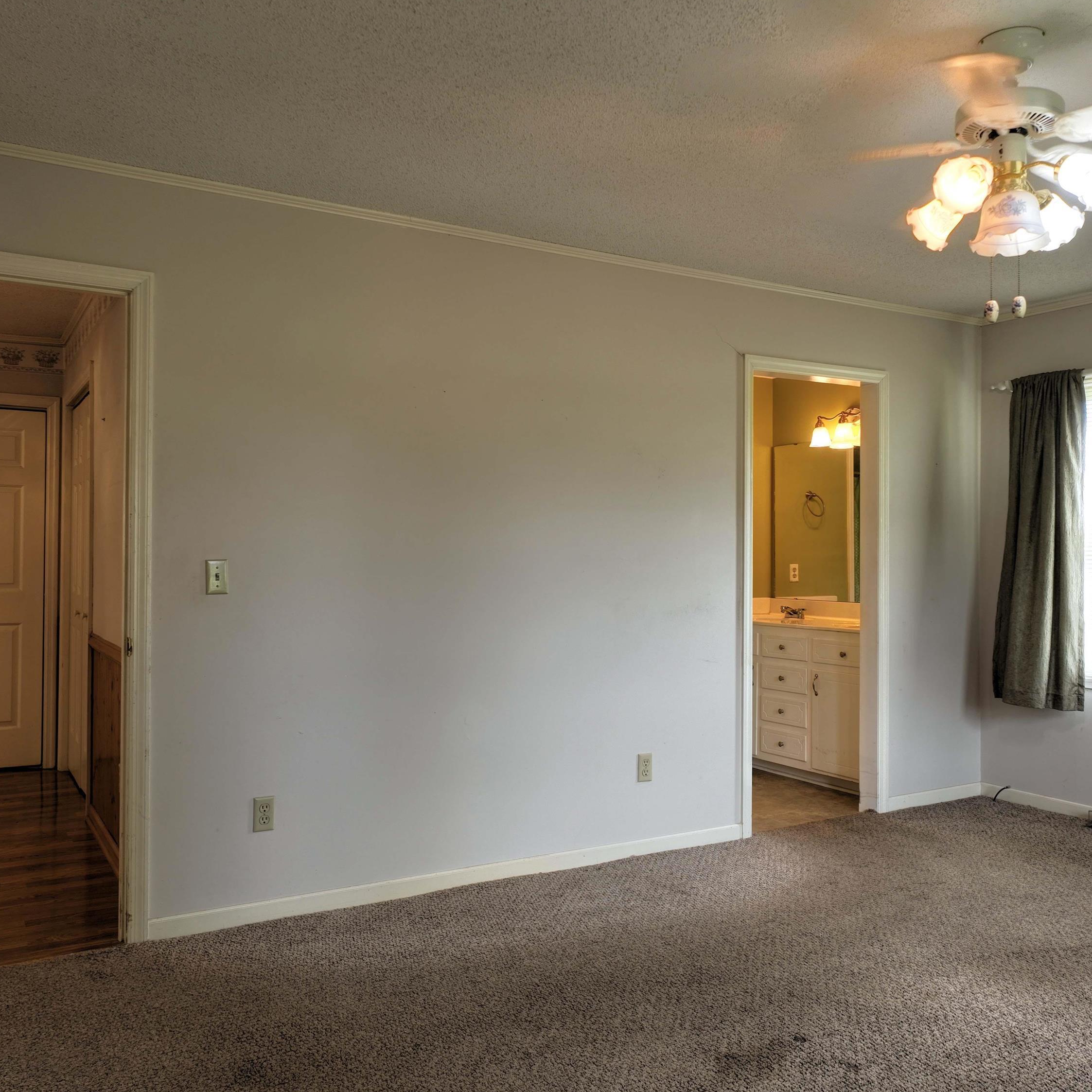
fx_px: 1035
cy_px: 553
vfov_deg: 55.6
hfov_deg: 55.5
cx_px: 603
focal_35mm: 29
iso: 100
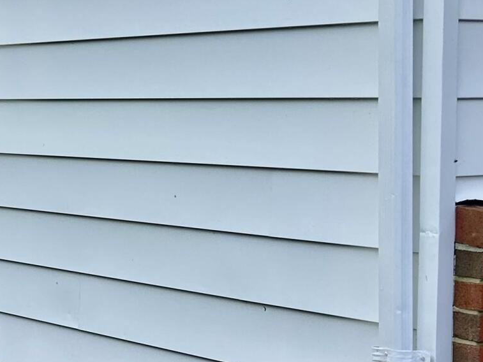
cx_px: -149
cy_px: 185
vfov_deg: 14.4
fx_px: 1437
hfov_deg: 17.8
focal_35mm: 103
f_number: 1.5
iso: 50
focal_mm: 5.7
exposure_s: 1/1901
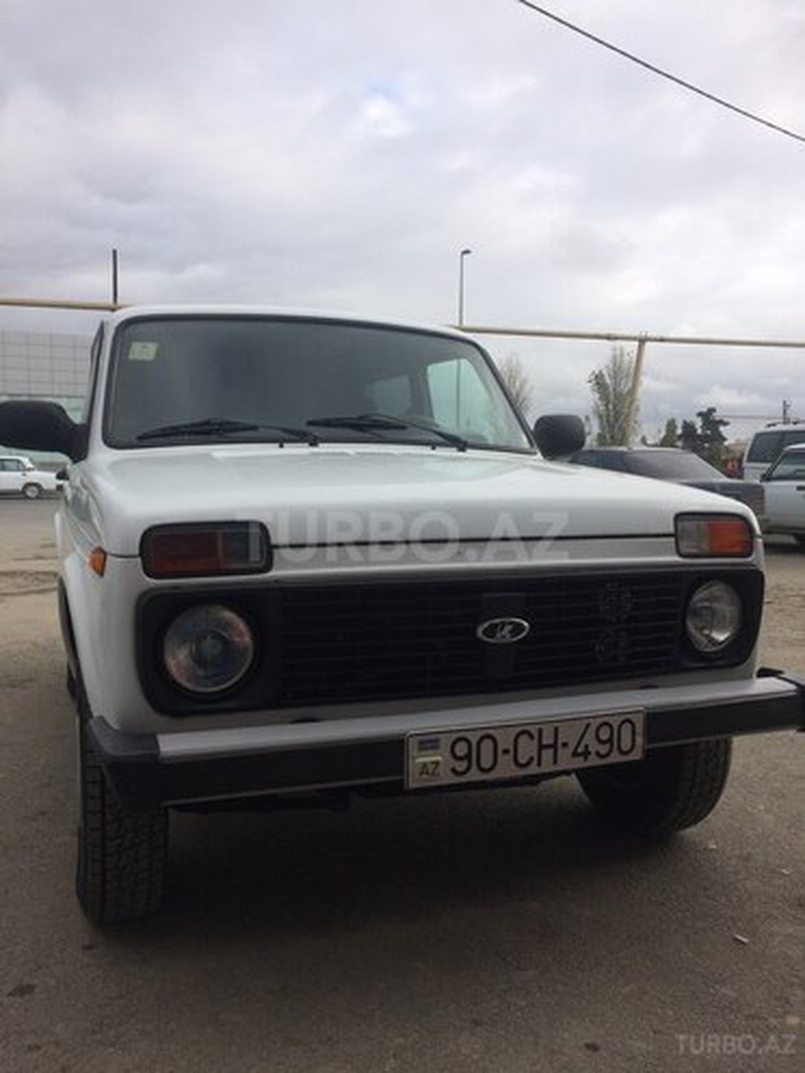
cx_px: 402
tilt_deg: -7.4
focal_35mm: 29
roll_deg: +0.2
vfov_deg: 61.7
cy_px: 536
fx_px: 899
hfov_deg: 48.2
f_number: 2.2
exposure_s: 1/1414
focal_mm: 4.15
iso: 32
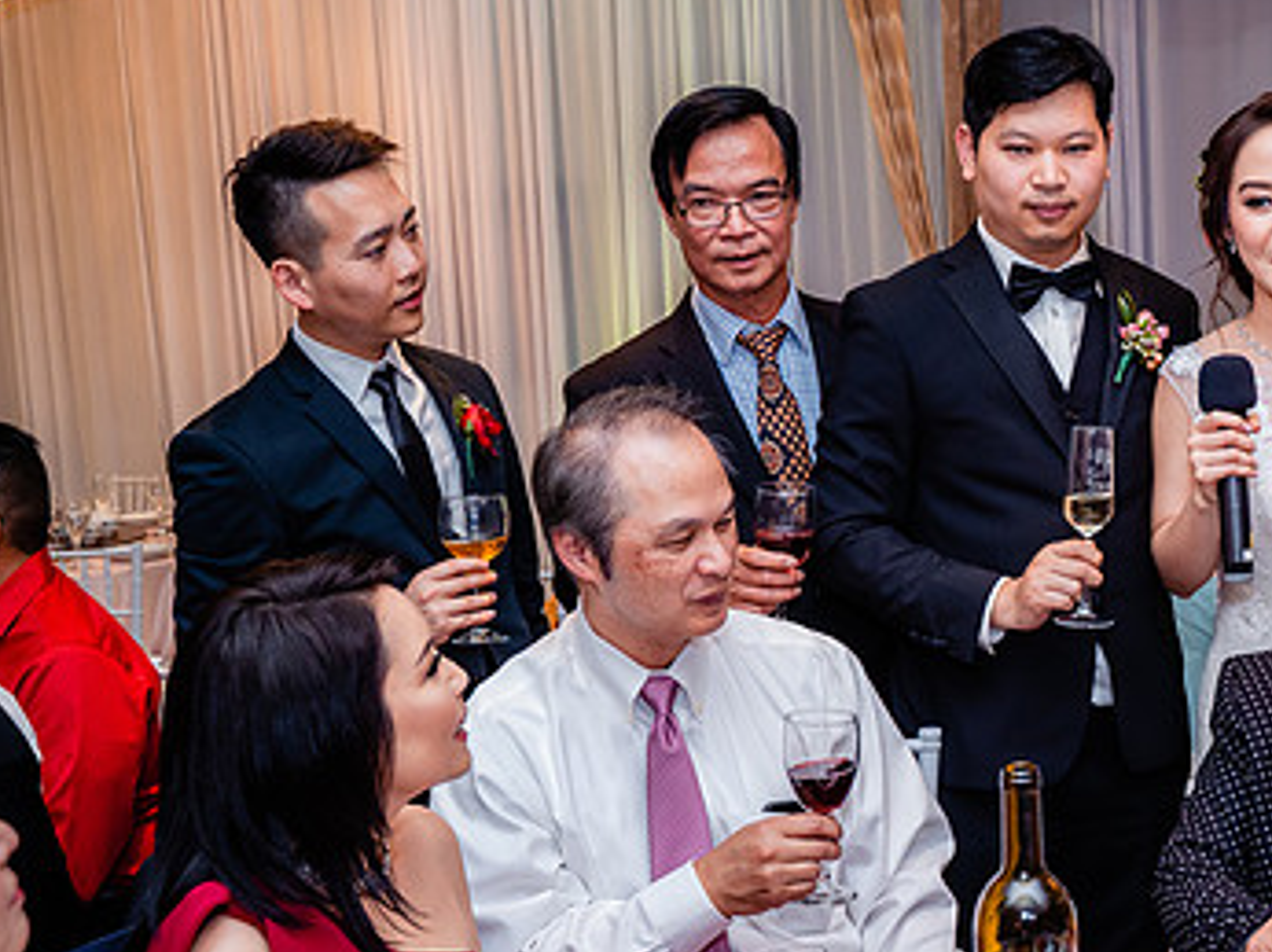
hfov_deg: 36.7
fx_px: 1836
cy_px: 524
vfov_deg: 29.1
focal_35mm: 50
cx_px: 1048
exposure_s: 1/160
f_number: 4.5
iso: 1600
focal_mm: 31
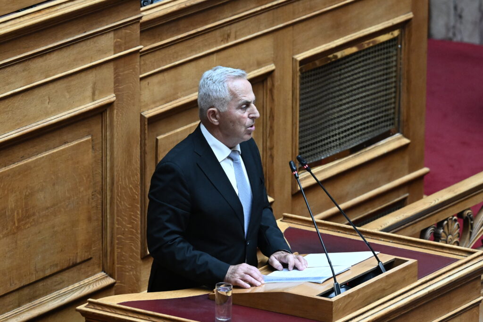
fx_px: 4025
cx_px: 242
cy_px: 161
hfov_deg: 6.9
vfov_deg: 4.6
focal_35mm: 300
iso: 5000
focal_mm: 200
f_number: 5.6
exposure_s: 1/500
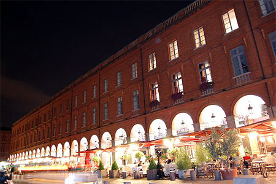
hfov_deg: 67.4
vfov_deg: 47.9
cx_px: 138
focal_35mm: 27
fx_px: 207
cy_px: 92
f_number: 3.5
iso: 900
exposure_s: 1
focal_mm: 18
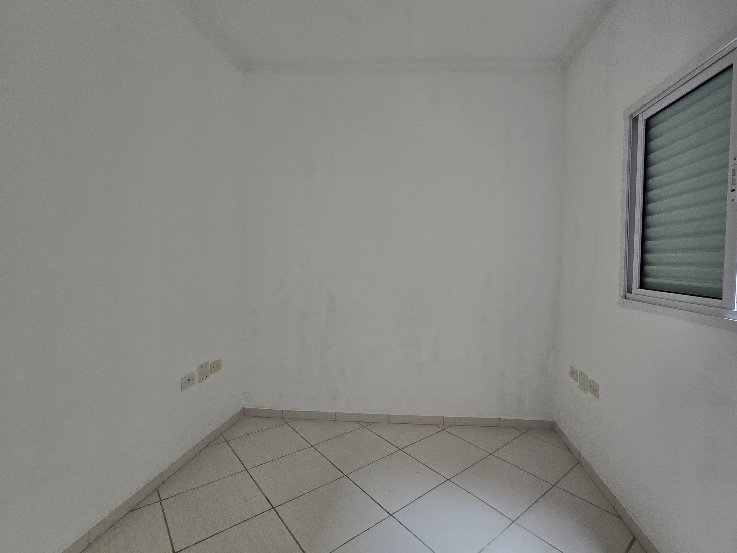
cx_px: 408
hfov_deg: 97.8
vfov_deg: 81.7
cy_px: 276
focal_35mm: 15
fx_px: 319
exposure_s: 1/60
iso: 64
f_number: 2.2
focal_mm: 2.2
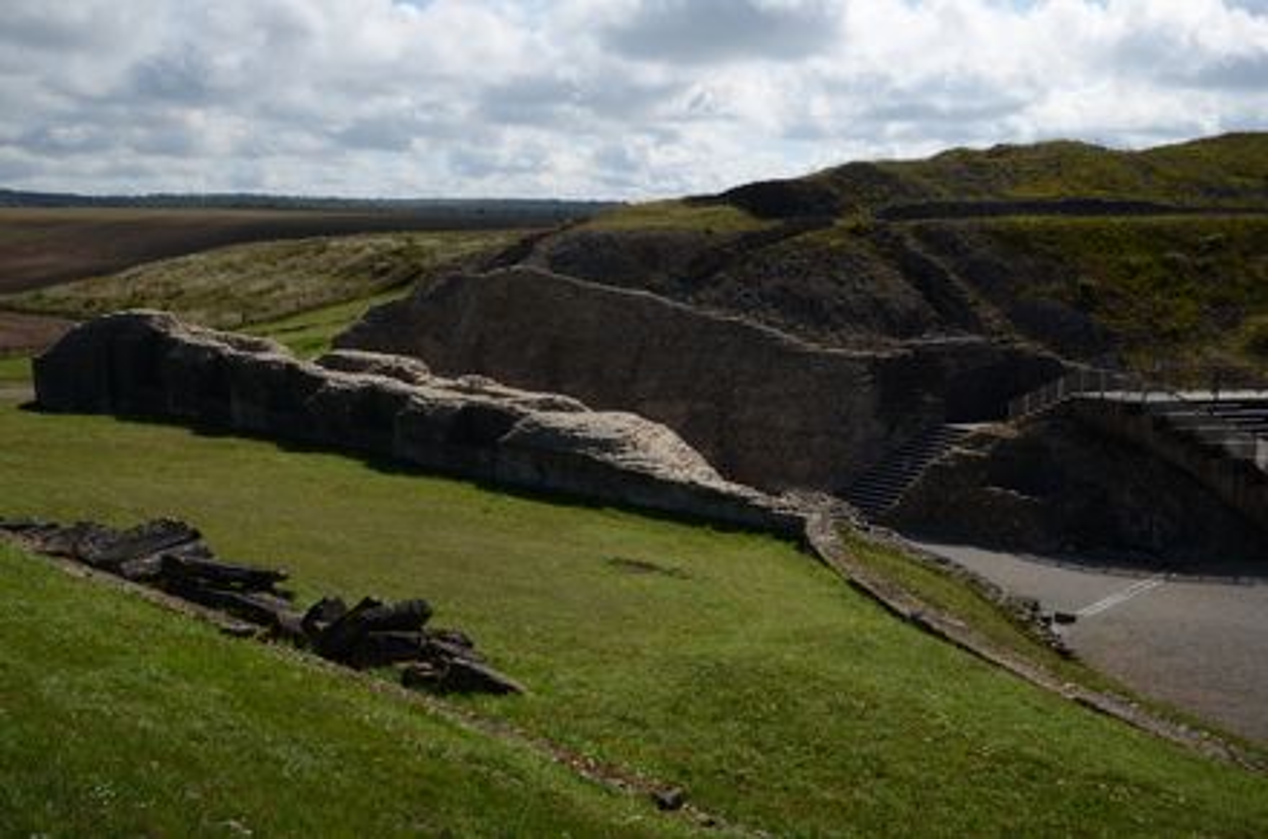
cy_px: 420
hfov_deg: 57.3
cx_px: 634
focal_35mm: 33
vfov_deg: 39.8
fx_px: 1159
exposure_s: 1/500
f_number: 11
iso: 320
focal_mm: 22
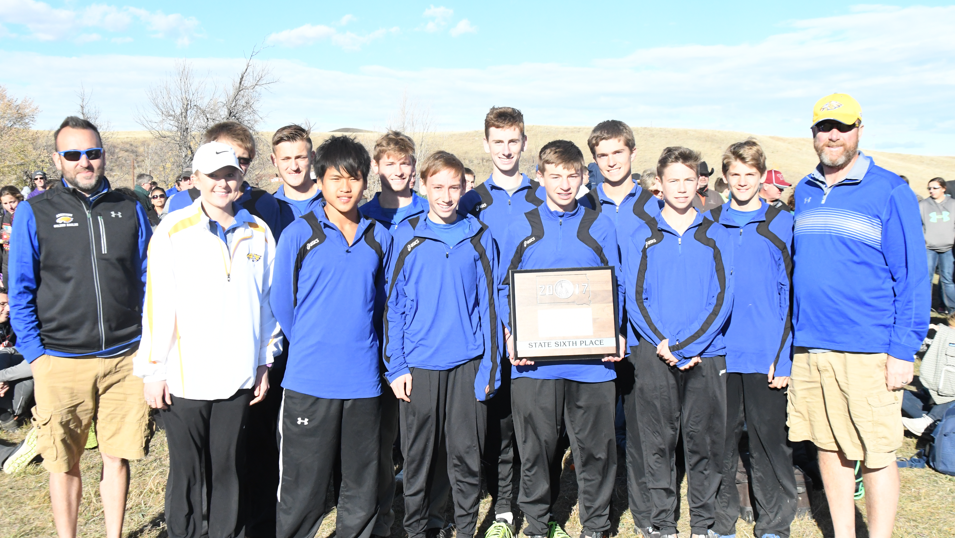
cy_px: 250
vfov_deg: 30.0
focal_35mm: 40
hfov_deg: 51.0
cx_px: 480
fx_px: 1001
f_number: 8
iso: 2500
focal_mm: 25
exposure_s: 1/3200
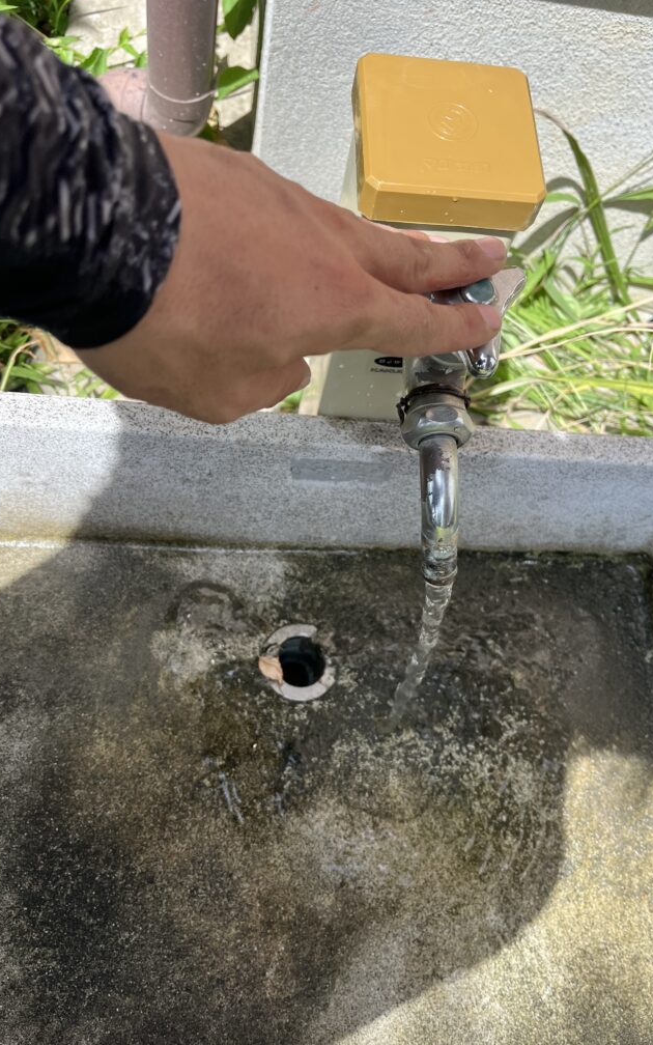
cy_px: 522
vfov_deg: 66.5
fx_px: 797
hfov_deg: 44.5
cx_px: 341
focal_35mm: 28
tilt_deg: -68.0
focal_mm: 5.1
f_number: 1.6
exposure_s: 1/1066
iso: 50
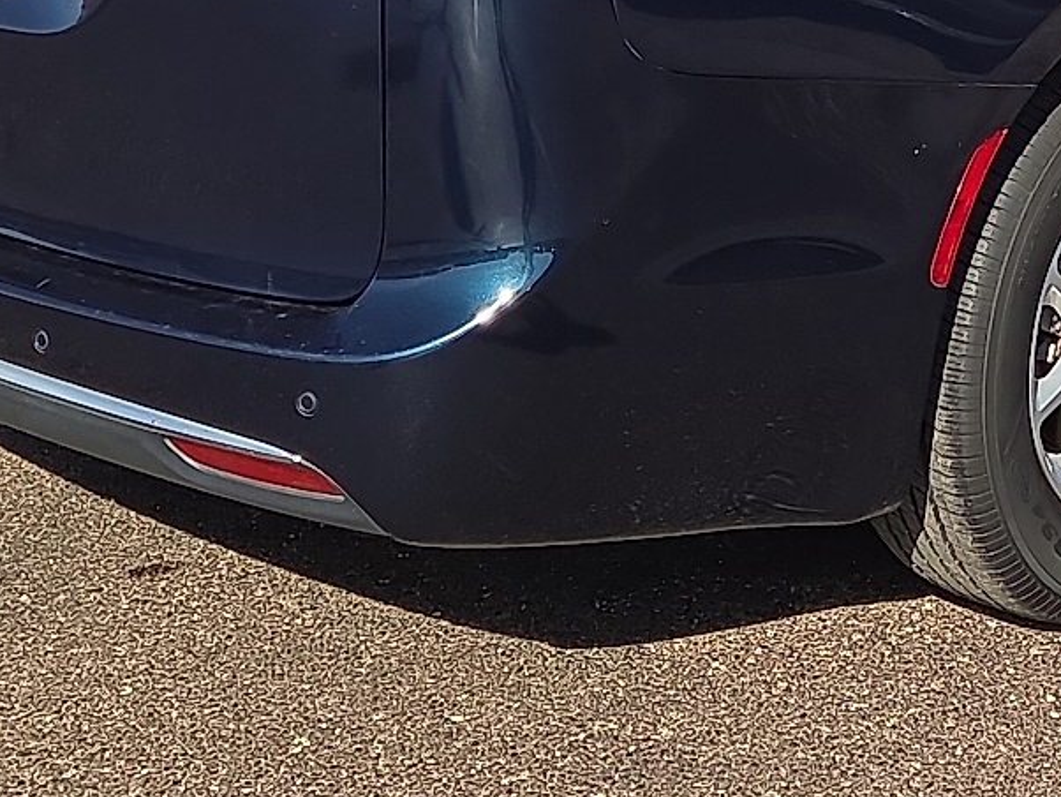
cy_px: -173
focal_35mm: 93
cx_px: 888
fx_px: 2852
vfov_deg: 15.3
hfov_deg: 20.8
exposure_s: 1/1429
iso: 25
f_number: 1.8
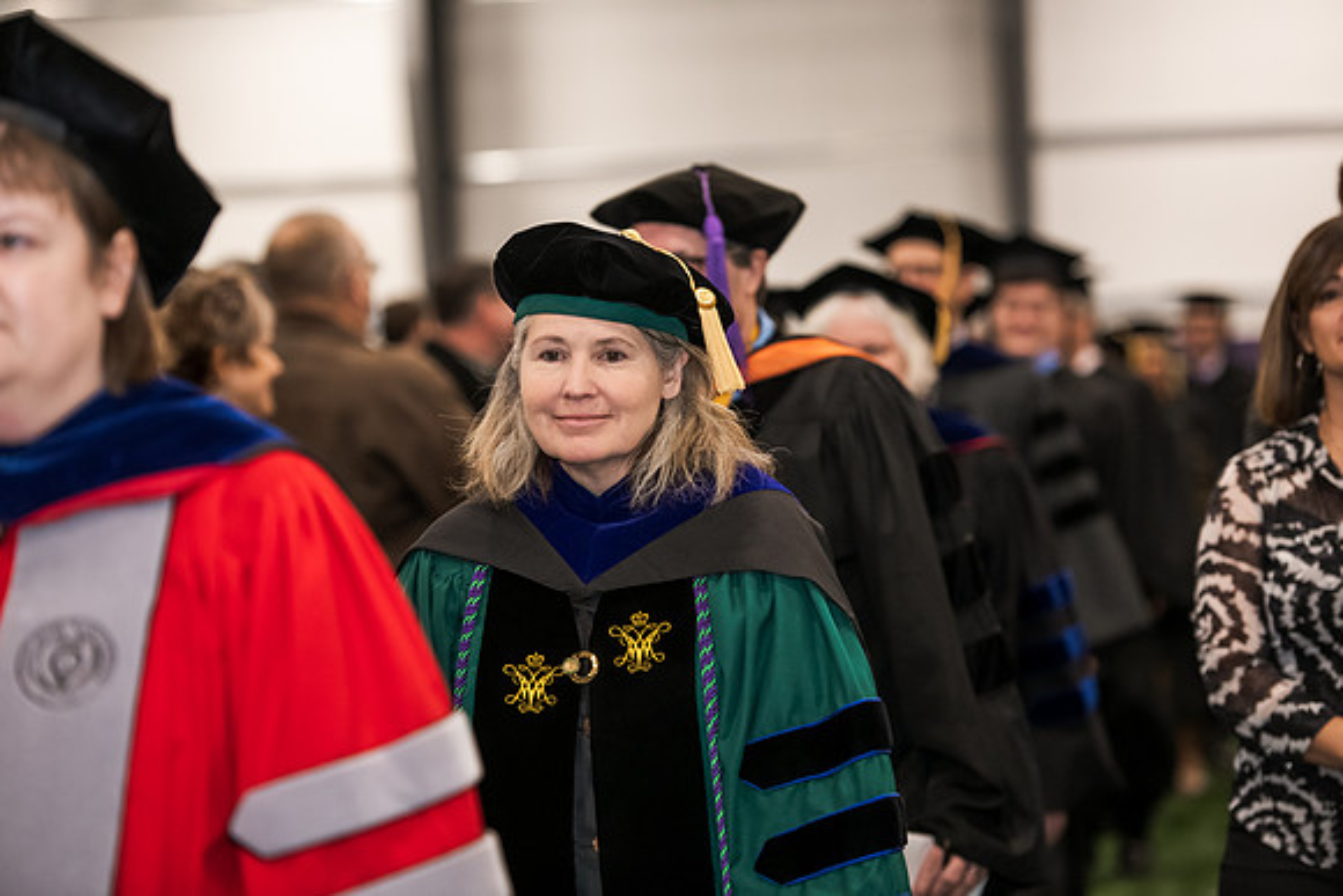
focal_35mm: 122
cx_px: 672
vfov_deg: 11.2
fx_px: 4552
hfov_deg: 16.8
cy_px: 448
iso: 2000
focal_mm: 122
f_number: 3.2
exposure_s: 1/200
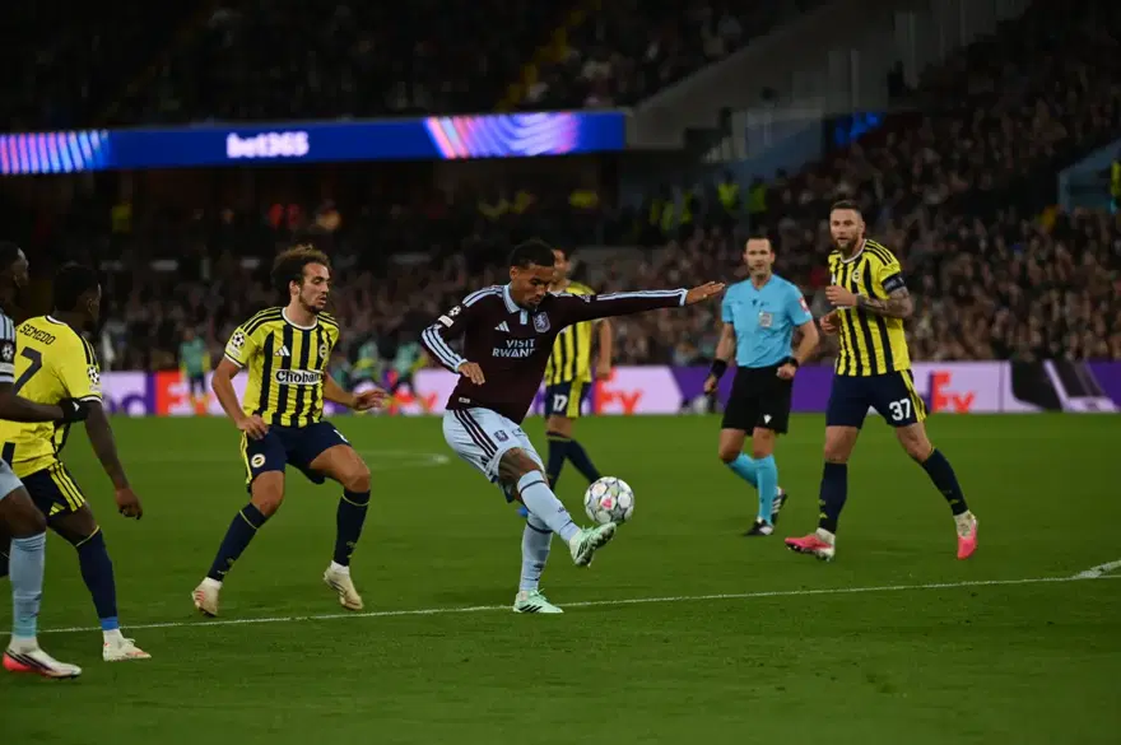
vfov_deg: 6.9
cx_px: 560
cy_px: 372
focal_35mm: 200
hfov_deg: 10.3
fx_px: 6222
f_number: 3.5
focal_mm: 200
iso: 400
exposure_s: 1/400
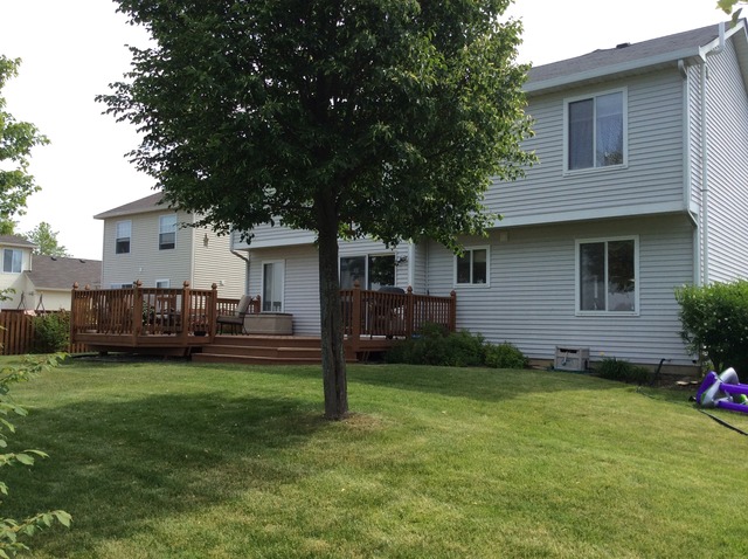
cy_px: 280
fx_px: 712
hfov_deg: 55.4
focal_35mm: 33
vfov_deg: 42.8
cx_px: 374
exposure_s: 1/784
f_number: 2.4
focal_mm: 3.3
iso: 32
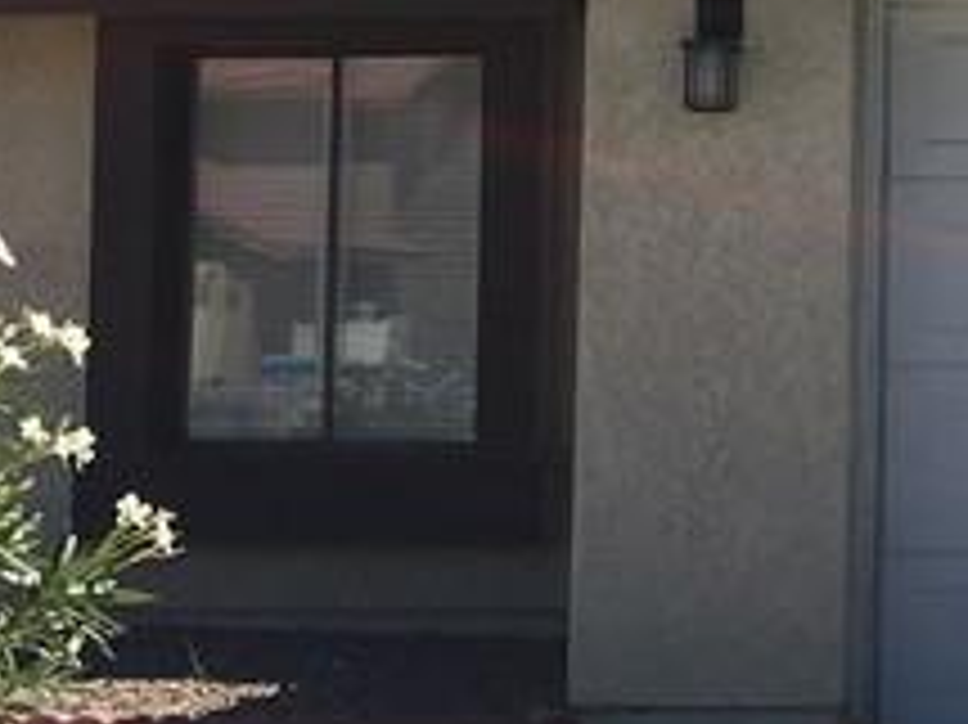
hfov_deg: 13.7
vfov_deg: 10.7
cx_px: 1270
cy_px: 67
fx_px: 3857
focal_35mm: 138
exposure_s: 1/1972
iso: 25
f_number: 2.2
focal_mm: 4.15
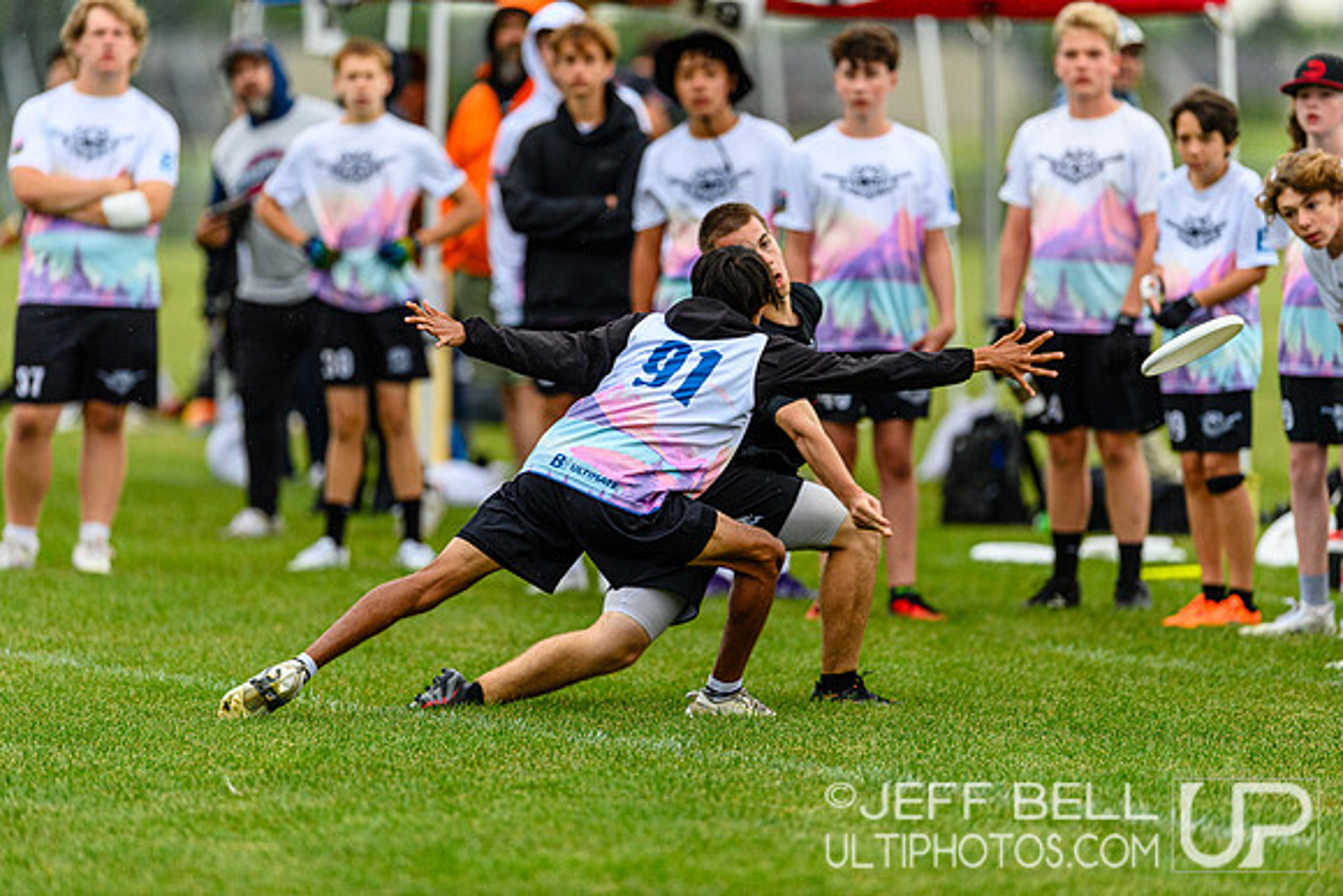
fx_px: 14925
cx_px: 672
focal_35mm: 400
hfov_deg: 5.2
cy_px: 448
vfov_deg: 3.4
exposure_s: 1/1250
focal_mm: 400
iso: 800
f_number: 3.2
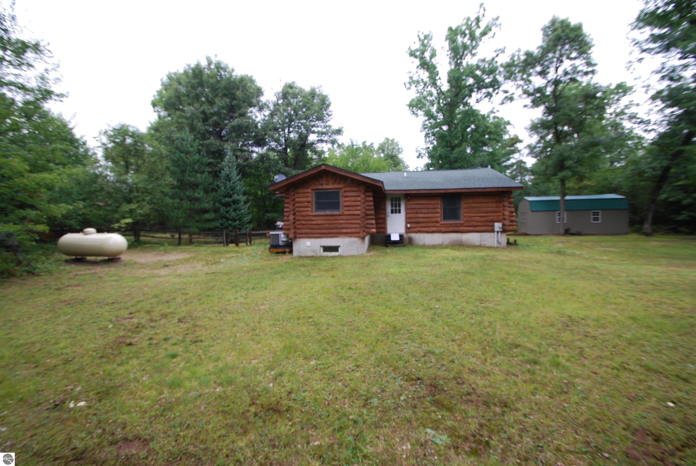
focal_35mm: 15
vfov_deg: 77.5
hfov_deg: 100.3
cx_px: 348
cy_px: 233
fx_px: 290
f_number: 5
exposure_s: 1/100
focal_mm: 10
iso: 200
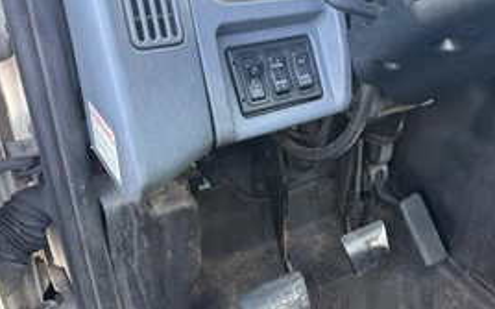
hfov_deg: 50.5
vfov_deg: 33.5
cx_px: 336
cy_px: 157
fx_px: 512
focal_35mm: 38
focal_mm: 6.76
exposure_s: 1/71
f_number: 1.78
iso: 200
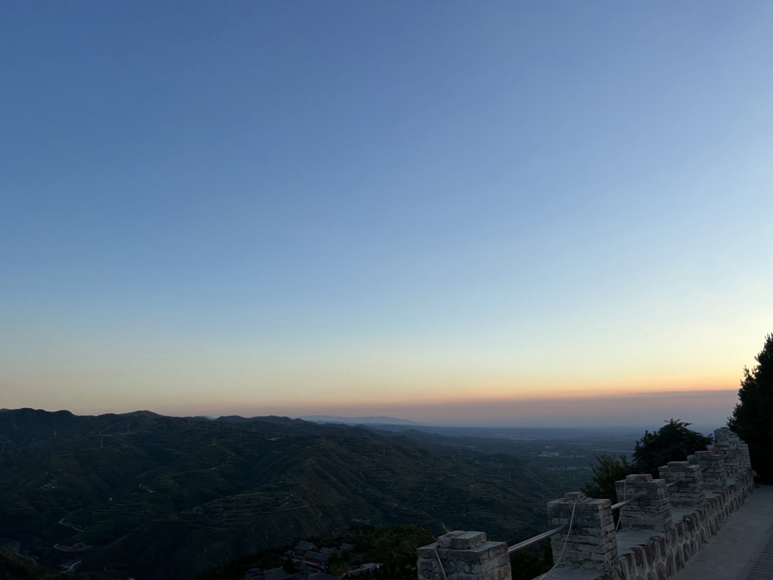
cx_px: 386
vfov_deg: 53.1
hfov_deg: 67.3
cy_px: 290
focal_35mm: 26
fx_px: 581
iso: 50
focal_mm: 5.7
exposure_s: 1/1377
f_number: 1.5
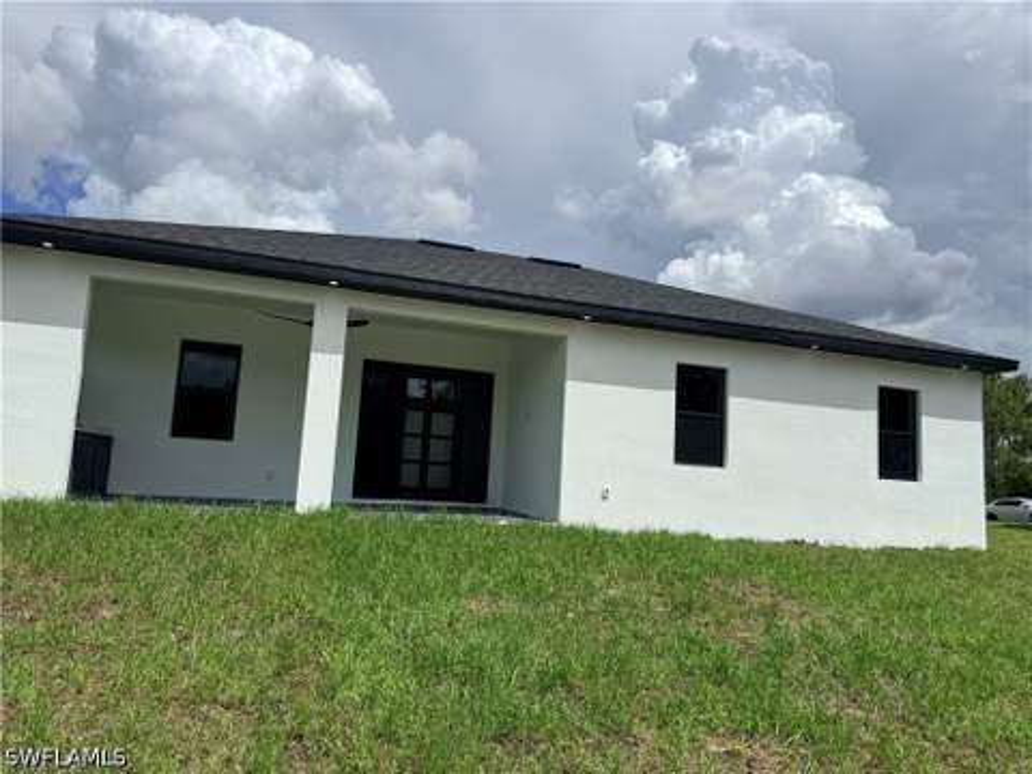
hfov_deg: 71.6
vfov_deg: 56.8
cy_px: 387
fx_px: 716
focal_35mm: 24
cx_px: 516
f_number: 1.78
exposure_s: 1/11905
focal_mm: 6.76
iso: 80
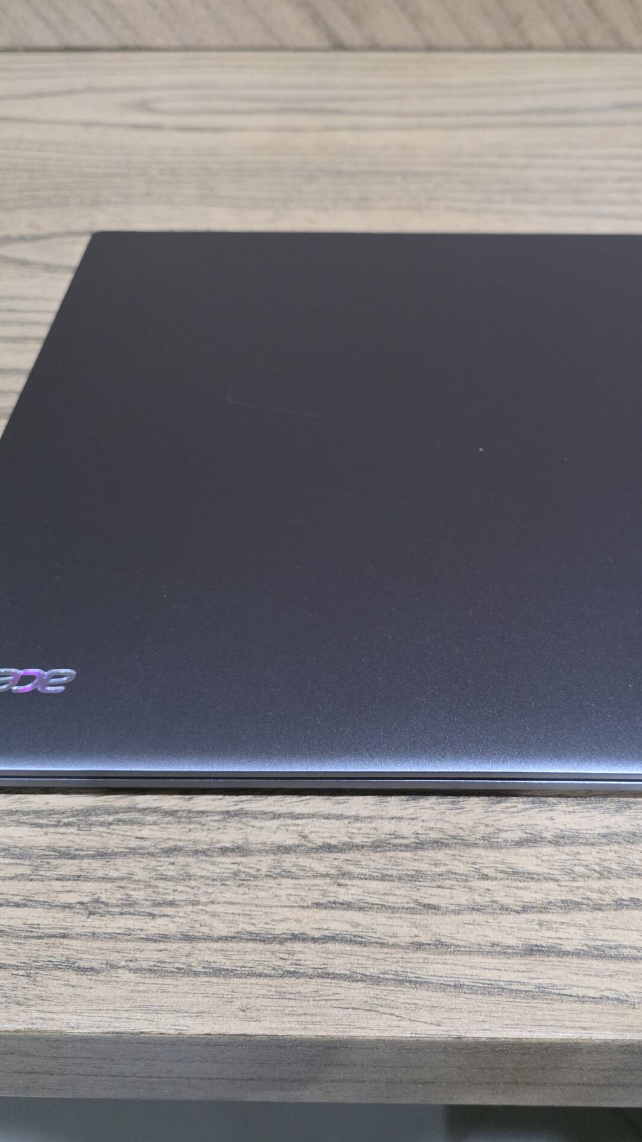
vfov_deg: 58.0
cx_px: 468
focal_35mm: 34
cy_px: 565
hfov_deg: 34.0
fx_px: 1029
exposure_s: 1/120
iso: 2500
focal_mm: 6.3
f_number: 1.7
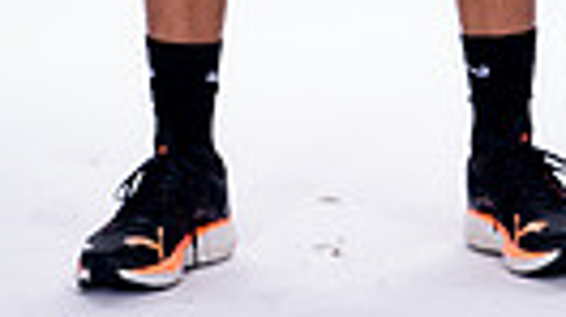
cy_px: -535
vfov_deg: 2.7
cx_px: 390
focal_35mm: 440
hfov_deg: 4.9
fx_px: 6598
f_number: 5.6
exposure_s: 1/250
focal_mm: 123
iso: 800
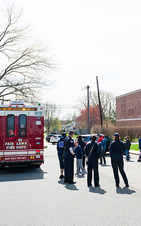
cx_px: 124
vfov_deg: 44.3
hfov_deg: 27.7
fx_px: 277
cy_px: 98
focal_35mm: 45
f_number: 4
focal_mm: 24
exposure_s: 1/3200
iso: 200
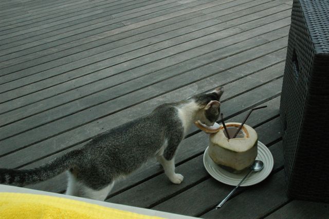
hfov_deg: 53.2
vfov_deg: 36.8
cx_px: 164
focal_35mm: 36
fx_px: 329
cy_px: 110
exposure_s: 1/640
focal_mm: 24
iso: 1600
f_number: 11
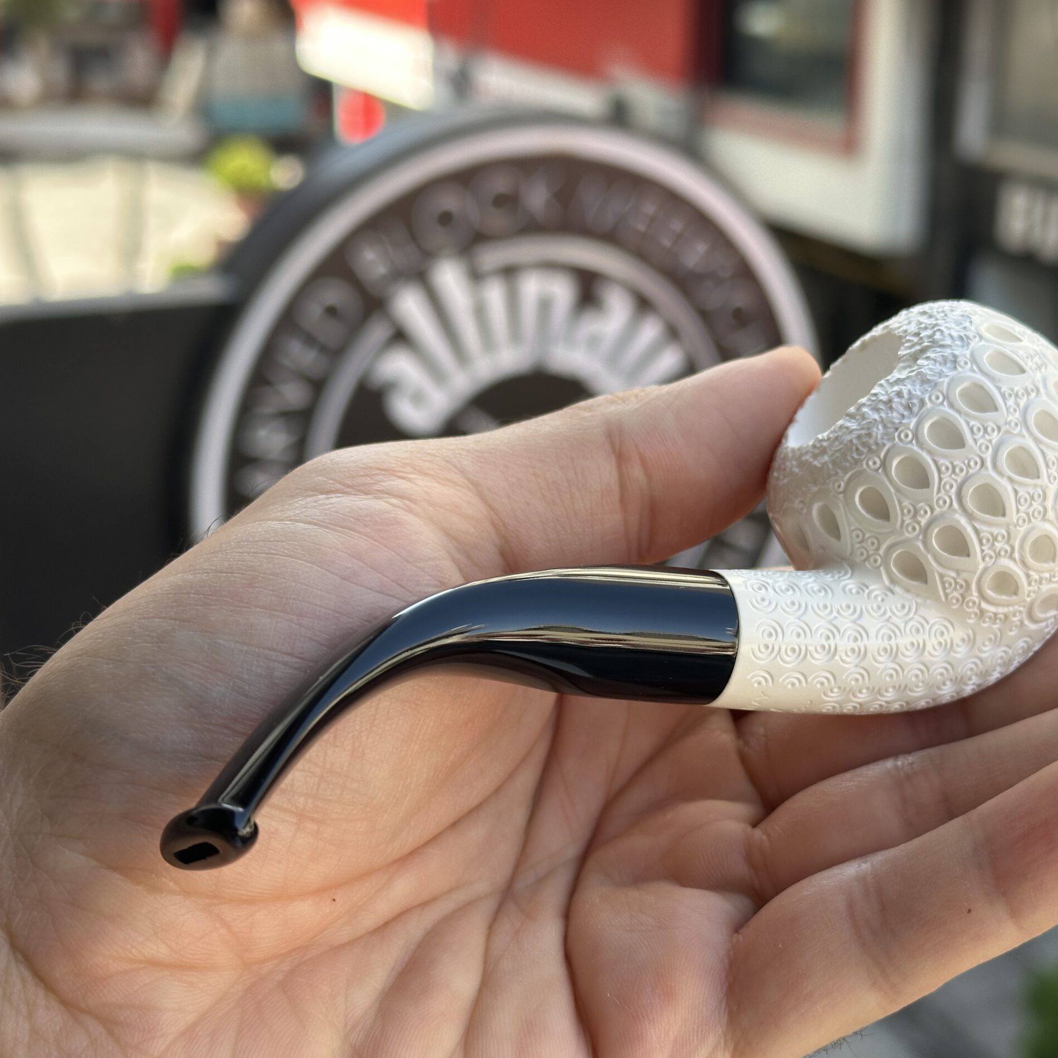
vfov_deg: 30.0
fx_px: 1971
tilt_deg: -18.8
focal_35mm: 57
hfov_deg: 30.0
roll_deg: -1.5
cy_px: 527
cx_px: 623
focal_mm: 6.86
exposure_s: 1/456
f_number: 1.78
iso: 64
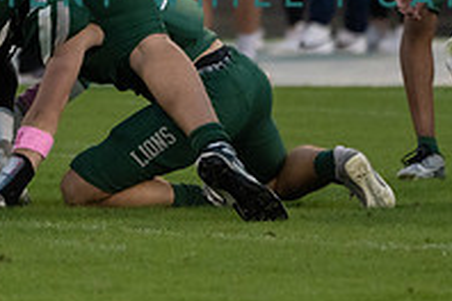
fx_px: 14714
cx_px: 62
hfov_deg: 1.8
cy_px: -104
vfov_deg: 1.2
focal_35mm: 1172
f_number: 5.6
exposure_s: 1/1250
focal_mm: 400
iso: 4000
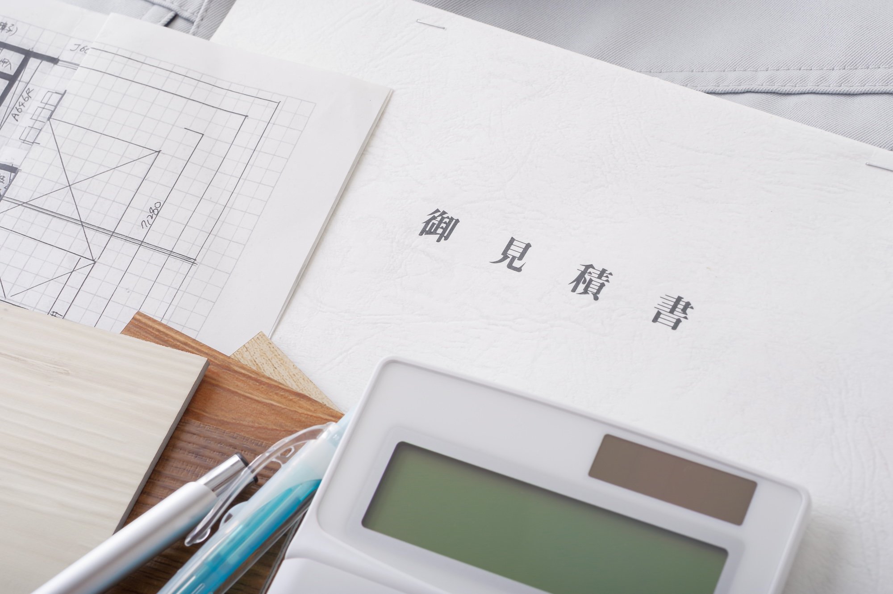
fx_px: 1859
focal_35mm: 75
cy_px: 297
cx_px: 446
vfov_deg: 18.2
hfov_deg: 27.0
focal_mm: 50
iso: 200
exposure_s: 1/160
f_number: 11
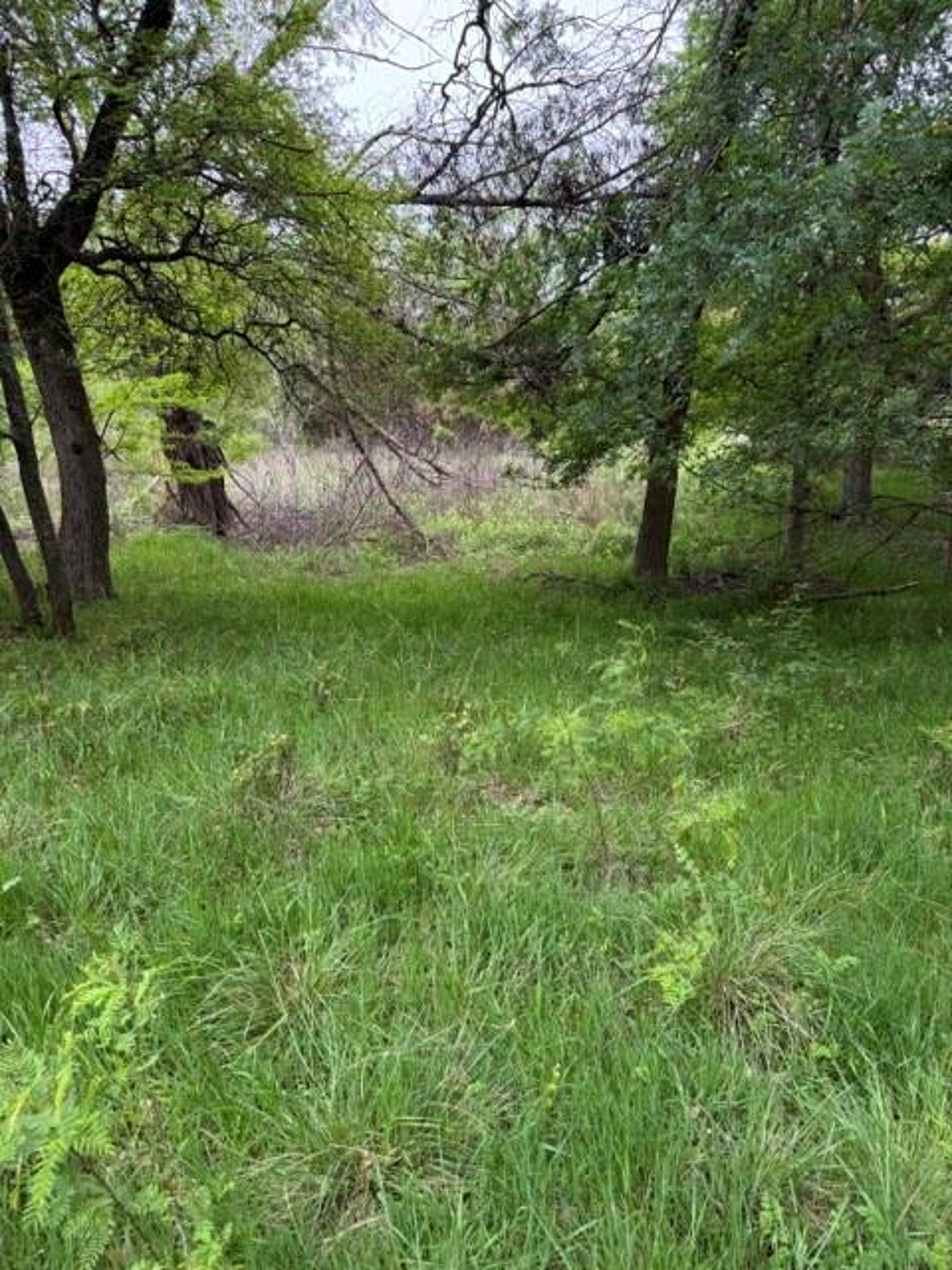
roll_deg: +1.0
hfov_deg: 56.8
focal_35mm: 24
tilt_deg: -15.0
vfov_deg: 71.6
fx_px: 880
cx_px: 476
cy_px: 635
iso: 64
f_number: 1.78
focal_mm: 6.76
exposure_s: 1/146
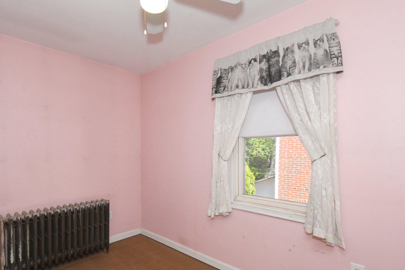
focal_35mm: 19
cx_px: 174
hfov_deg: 86.4
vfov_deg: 64.1
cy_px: 158
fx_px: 214
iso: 2500
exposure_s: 1/250
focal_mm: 10
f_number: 10
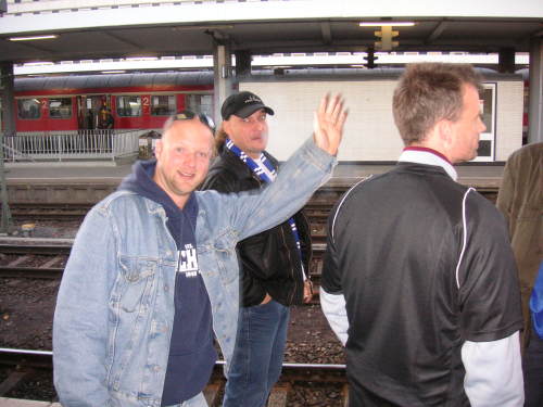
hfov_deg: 50.1
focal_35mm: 37
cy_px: 204
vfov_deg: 38.7
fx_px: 580
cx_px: 272
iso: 160
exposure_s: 1/45
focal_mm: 6.1
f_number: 2.8
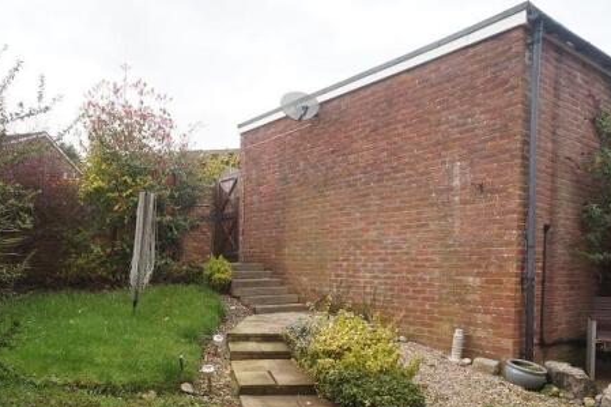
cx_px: 242
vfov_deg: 37.2
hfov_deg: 54.0
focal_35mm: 35
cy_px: 285
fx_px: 594
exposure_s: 1/160
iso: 200
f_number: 6.3
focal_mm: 16
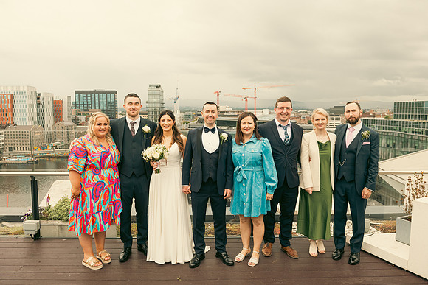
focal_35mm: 27
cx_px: 214
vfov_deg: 48.0
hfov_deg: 67.4
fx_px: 321
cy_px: 142
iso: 320
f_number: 6.3
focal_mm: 27
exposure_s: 1/250
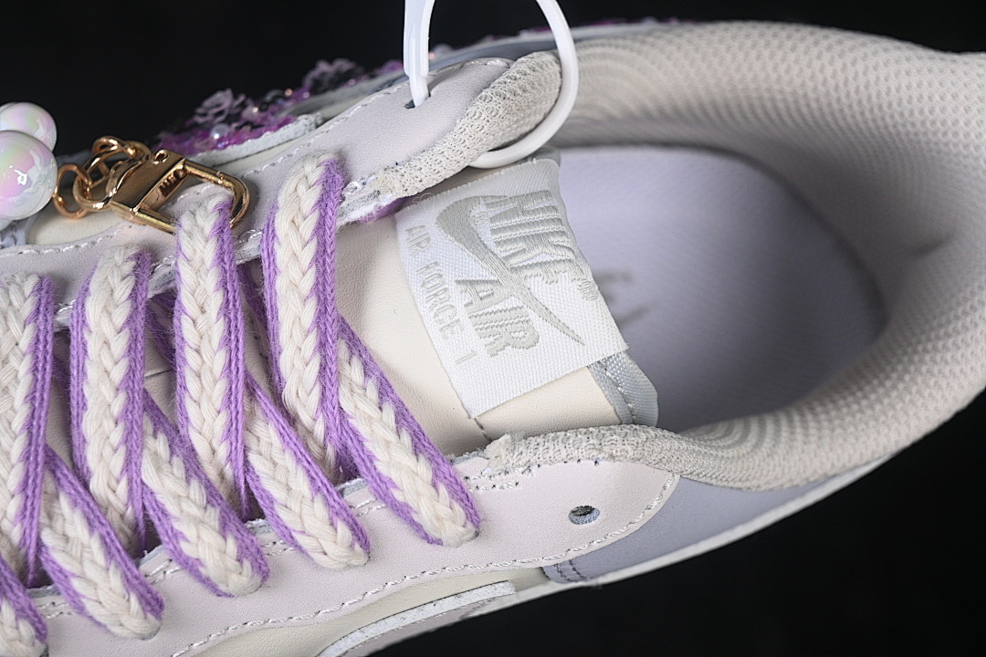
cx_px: 493
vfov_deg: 18.2
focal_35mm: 75
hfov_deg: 27.0
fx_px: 2054
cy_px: 328
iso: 160
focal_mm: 50
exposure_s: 1/80
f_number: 7.1
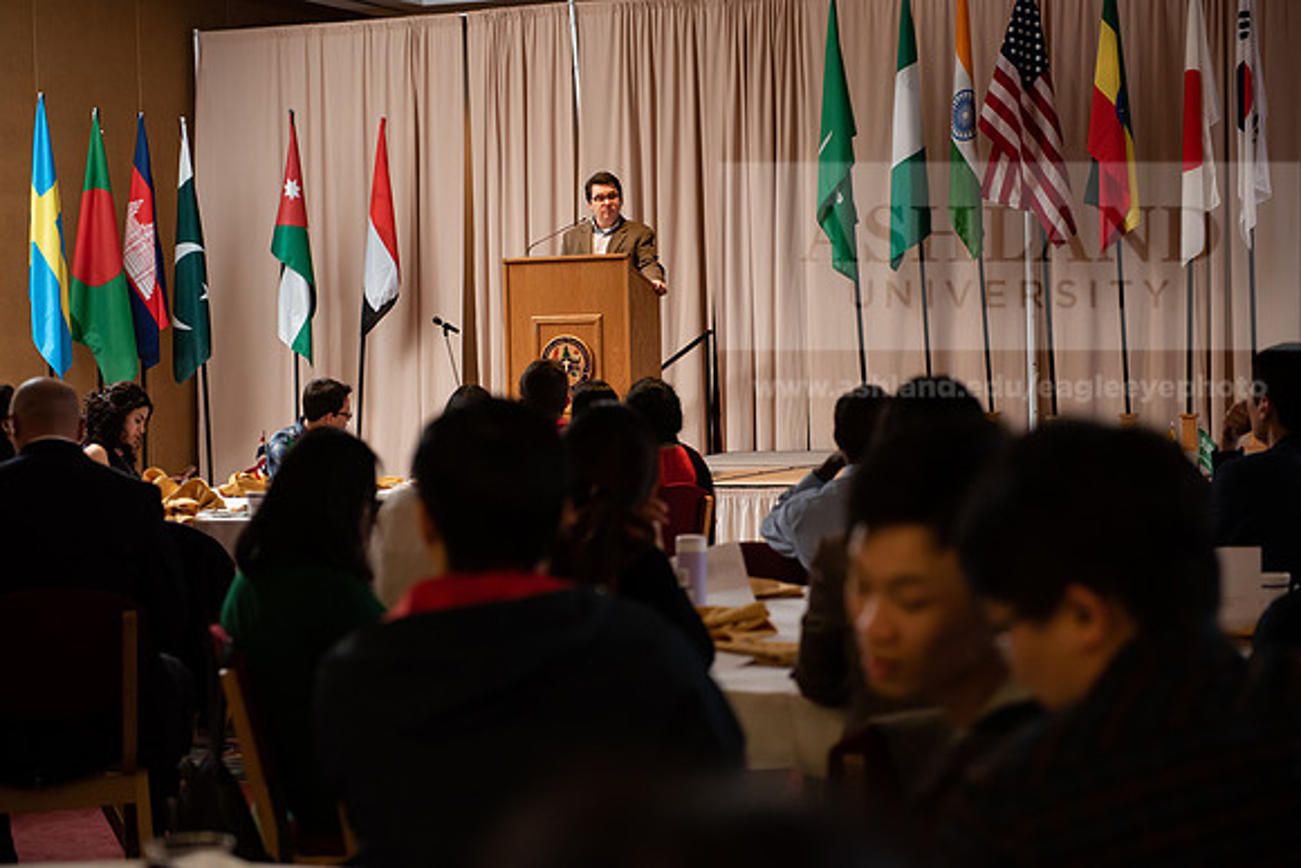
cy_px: 434
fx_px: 2530
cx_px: 650
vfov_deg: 19.5
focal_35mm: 70
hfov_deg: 28.8
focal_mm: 70
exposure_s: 1/160
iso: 1250
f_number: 3.5
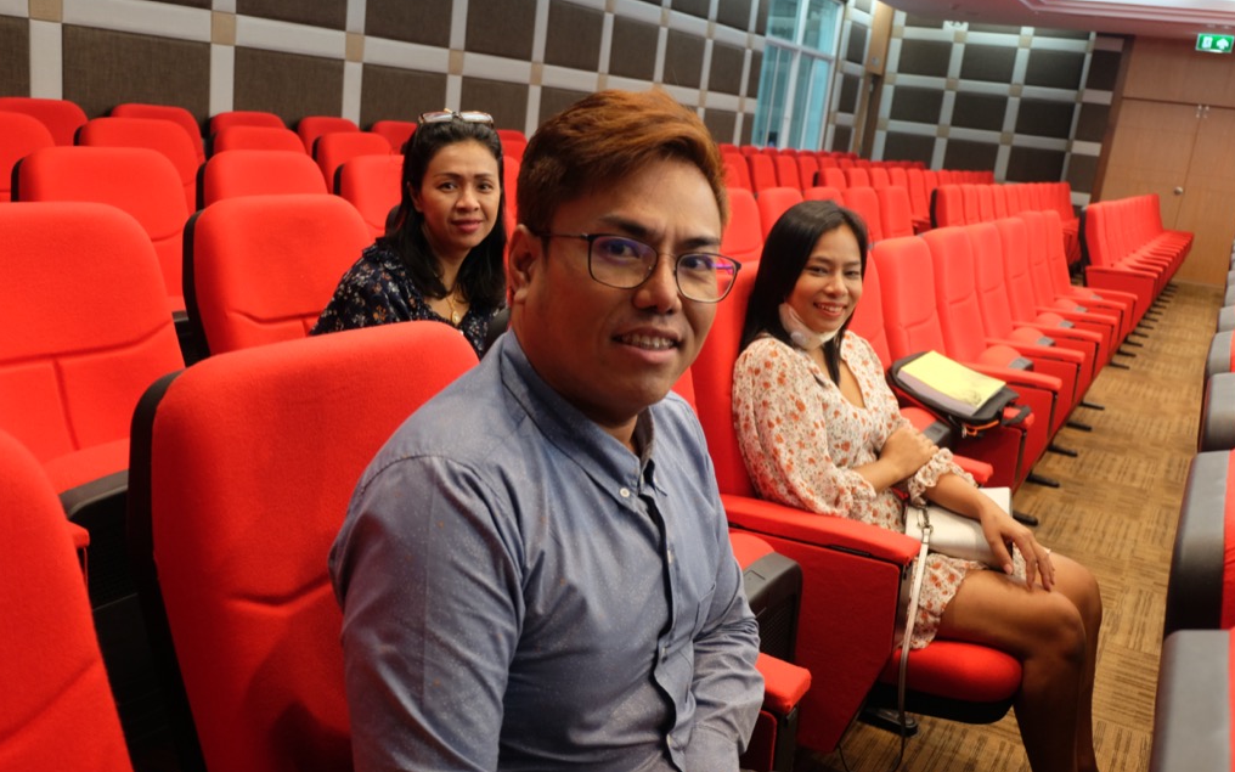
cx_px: 621
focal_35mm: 33
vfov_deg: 38.3
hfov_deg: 58.1
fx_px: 1111
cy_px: 408
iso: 800
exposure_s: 1/28
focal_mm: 21.1
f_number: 4
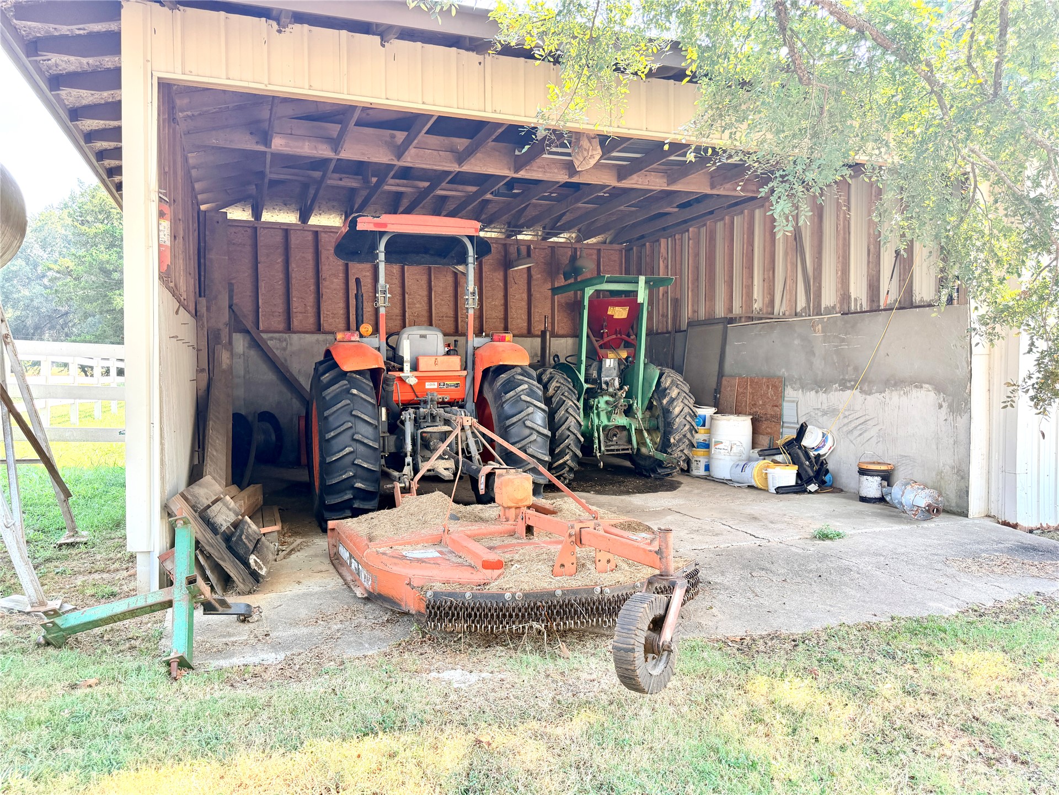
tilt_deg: -2.1
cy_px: 398
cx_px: 530
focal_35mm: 24
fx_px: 734
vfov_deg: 56.8
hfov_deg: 71.6
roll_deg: +0.5
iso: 100
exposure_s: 1/410
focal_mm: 6.76
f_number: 1.78
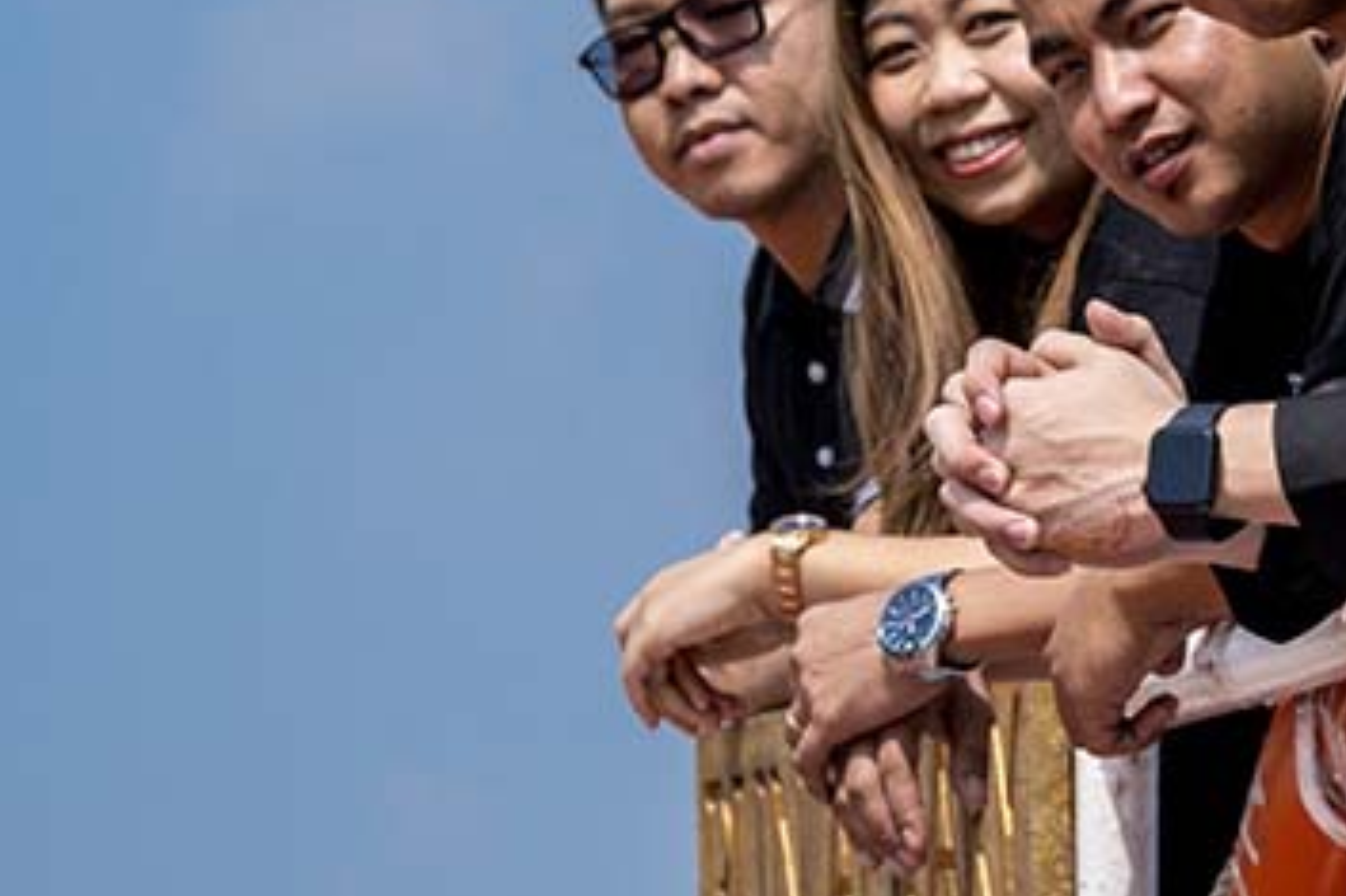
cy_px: -233
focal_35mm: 544
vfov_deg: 2.5
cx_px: 1819
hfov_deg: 3.8
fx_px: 20329
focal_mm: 200
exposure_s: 1/250
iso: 200
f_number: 10
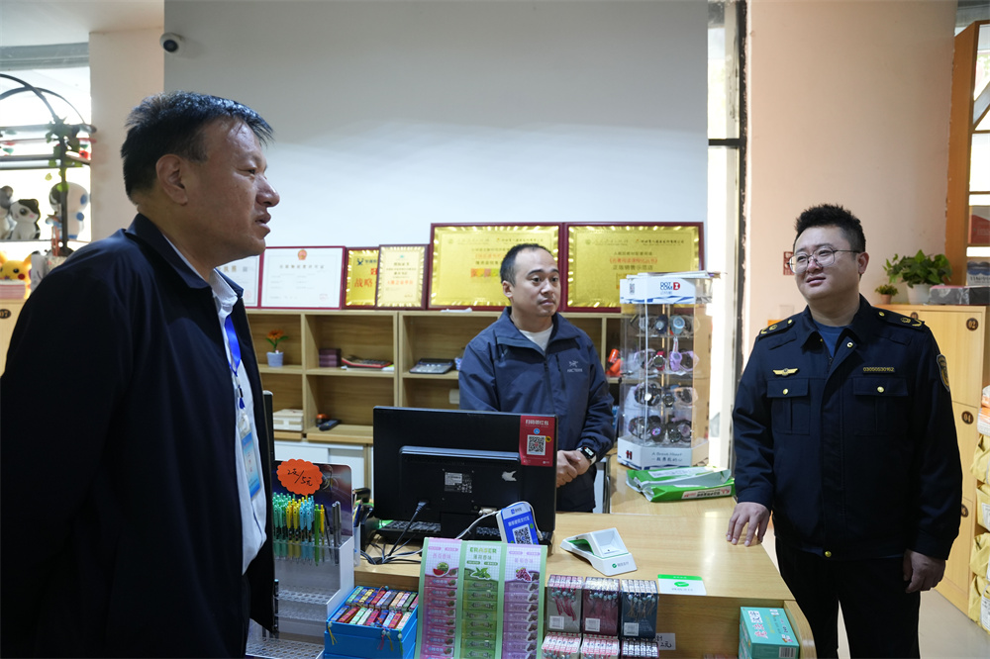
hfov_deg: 73.8
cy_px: 330
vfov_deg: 53.1
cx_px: 495
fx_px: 660
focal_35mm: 24
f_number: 2.8
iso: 1250
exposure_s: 1/80
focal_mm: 24
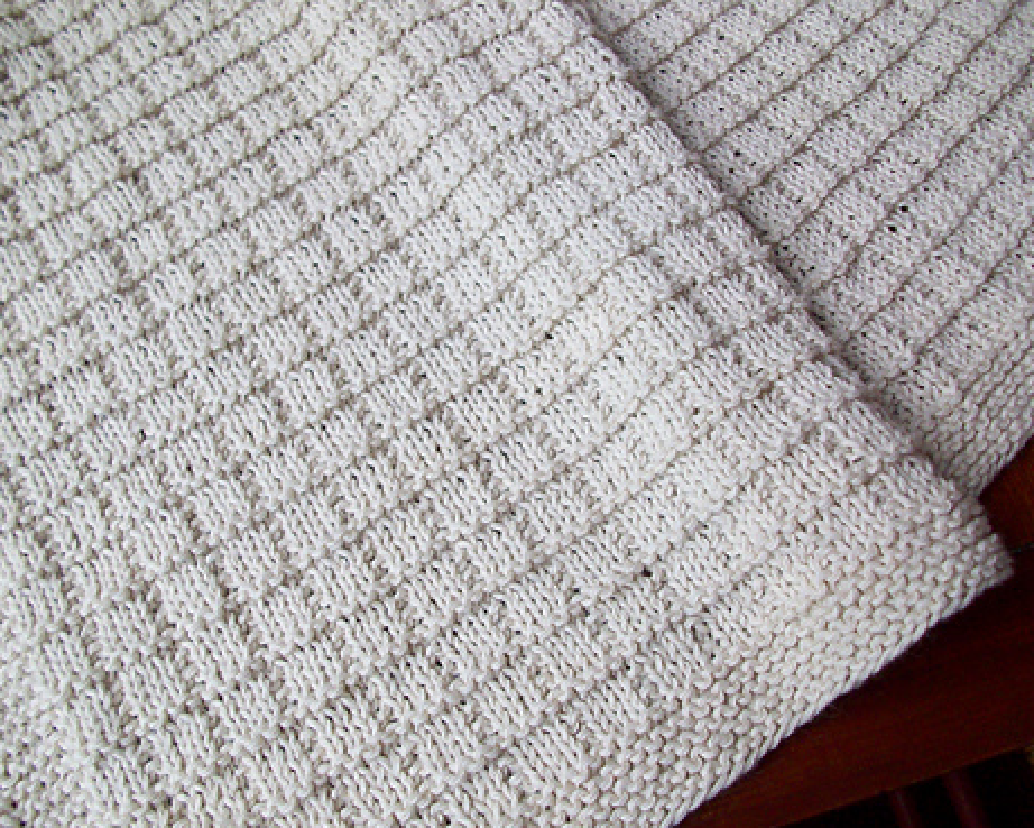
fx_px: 1102
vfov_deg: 41.2
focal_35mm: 36
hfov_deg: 50.3
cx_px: 520
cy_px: 418
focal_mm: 5.7
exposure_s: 1/60
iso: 121
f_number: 2.8
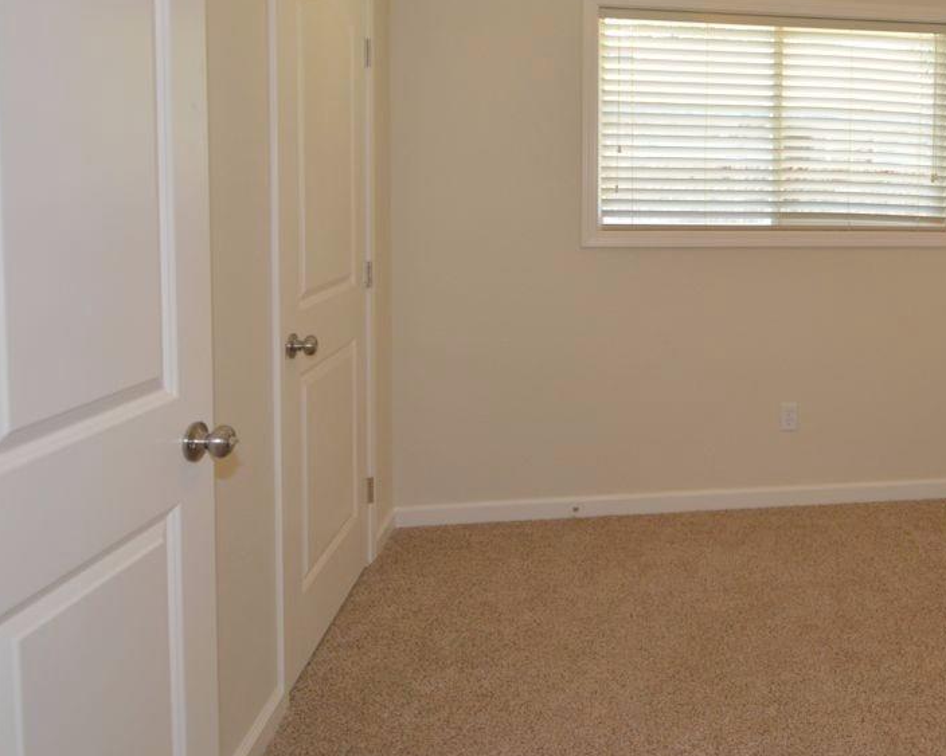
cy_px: 214
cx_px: 744
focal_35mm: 30
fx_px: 840
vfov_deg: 47.2
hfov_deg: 55.1
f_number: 4
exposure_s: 1/60
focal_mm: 10
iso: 320
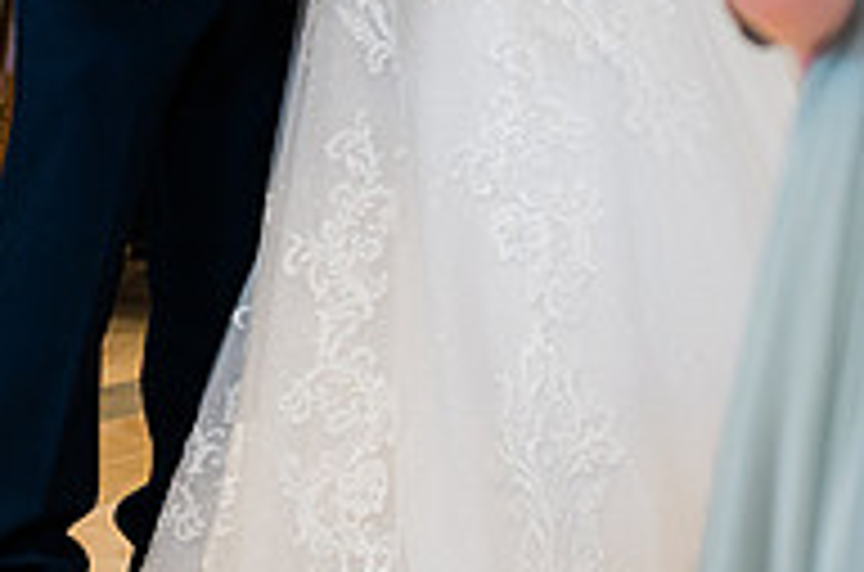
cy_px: -203
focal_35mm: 212
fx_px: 5075
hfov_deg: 9.7
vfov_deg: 6.4
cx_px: 144
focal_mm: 70
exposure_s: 1/250
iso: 1600
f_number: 2.8
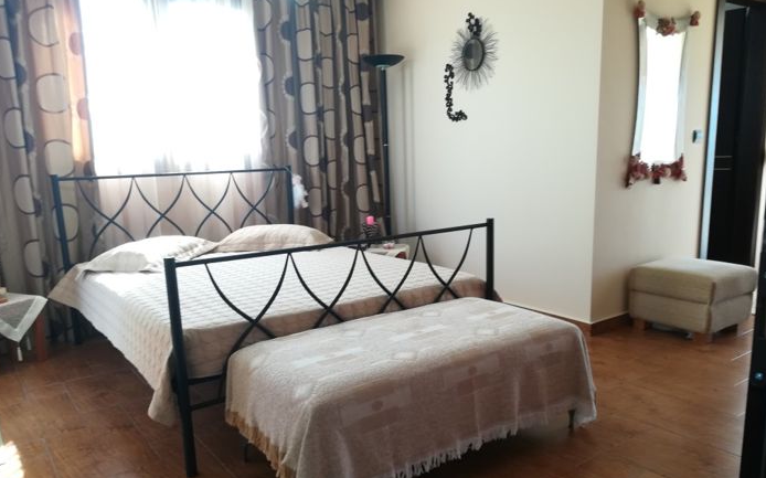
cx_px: 381
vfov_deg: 44.4
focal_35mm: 28
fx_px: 584
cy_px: 270
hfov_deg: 66.5
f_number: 2.2
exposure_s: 1/15
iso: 100
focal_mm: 3.83
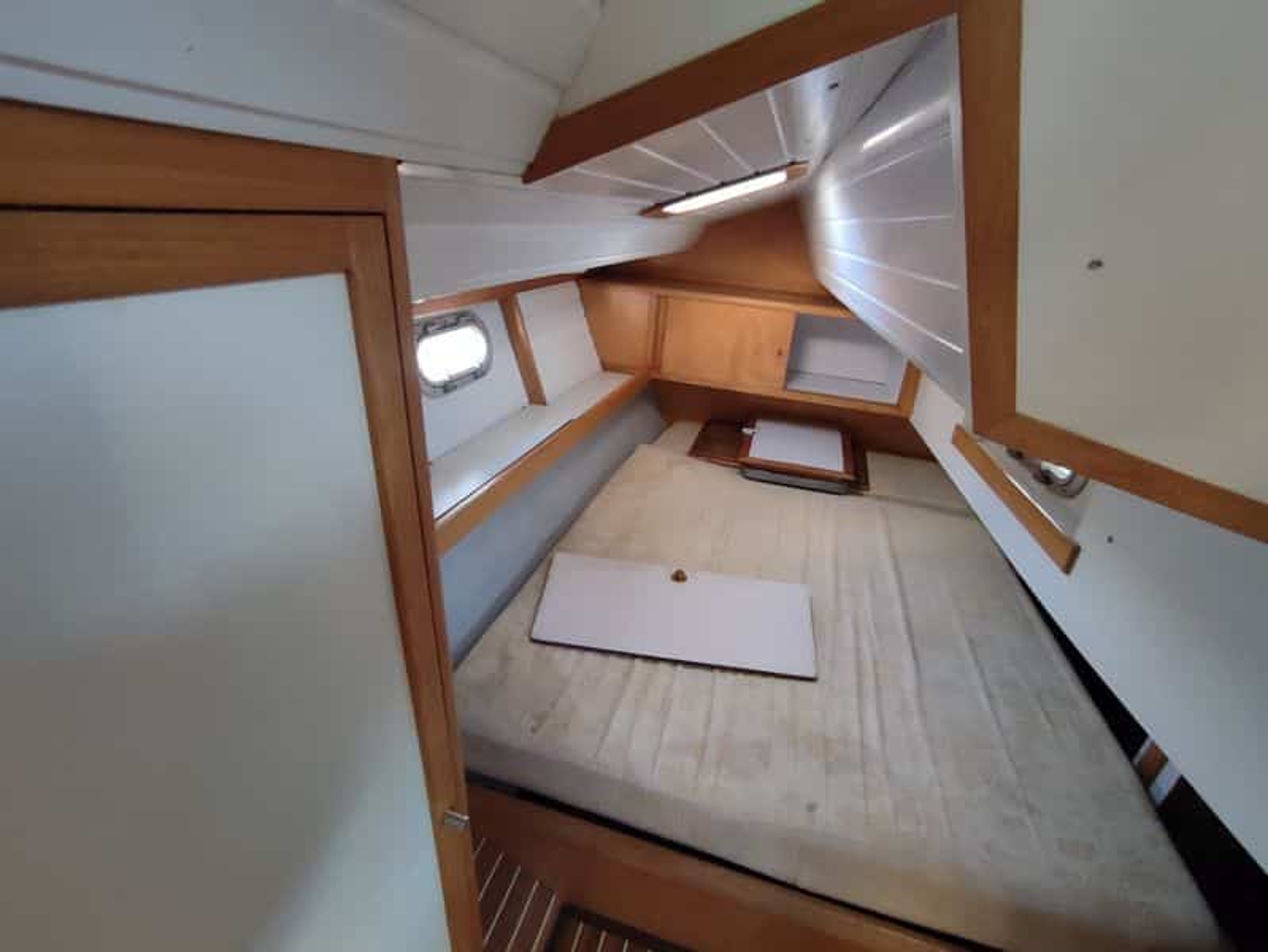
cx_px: 634
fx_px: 586
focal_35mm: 16
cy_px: 476
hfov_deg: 94.5
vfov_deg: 78.2
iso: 466
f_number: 2.2
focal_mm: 1.65
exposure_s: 1/33
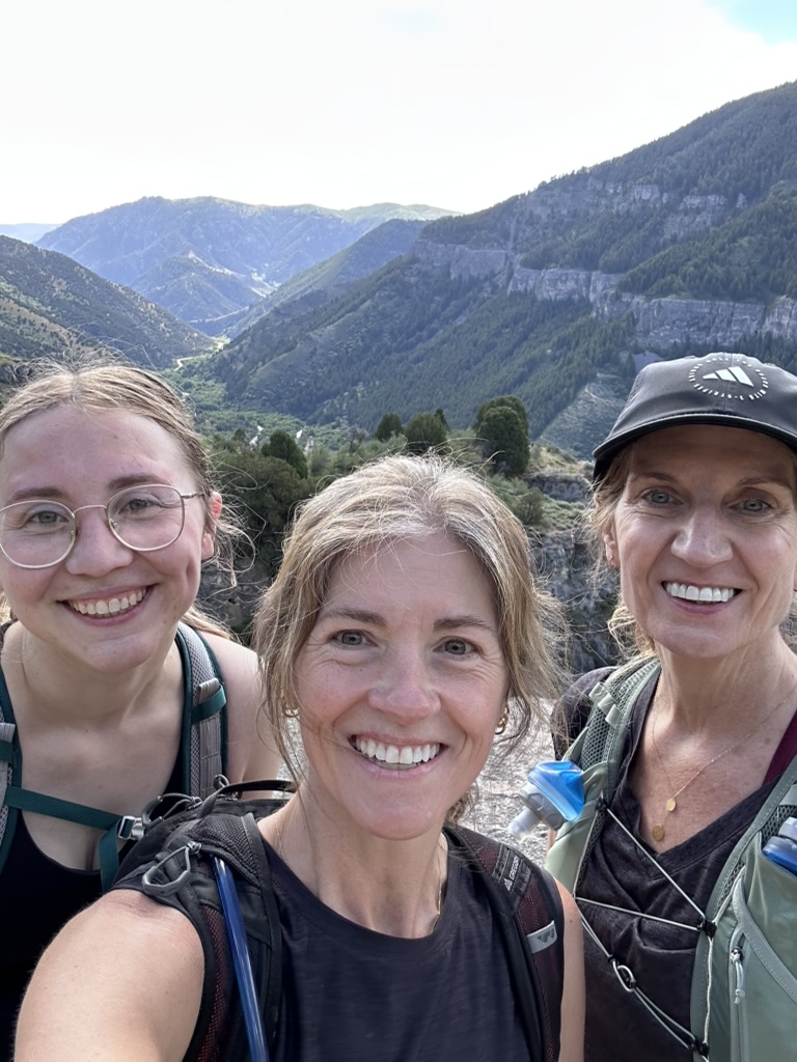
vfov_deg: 60.0
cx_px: 398
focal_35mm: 30
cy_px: 531
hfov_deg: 46.8
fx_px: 921
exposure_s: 1/164
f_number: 1.9
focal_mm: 2.69
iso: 25
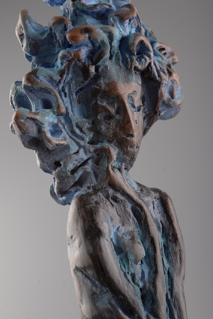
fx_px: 443
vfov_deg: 39.6
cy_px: 160
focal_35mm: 50
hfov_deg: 27.0
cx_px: 106
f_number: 10
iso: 200
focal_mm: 50
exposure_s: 1/160
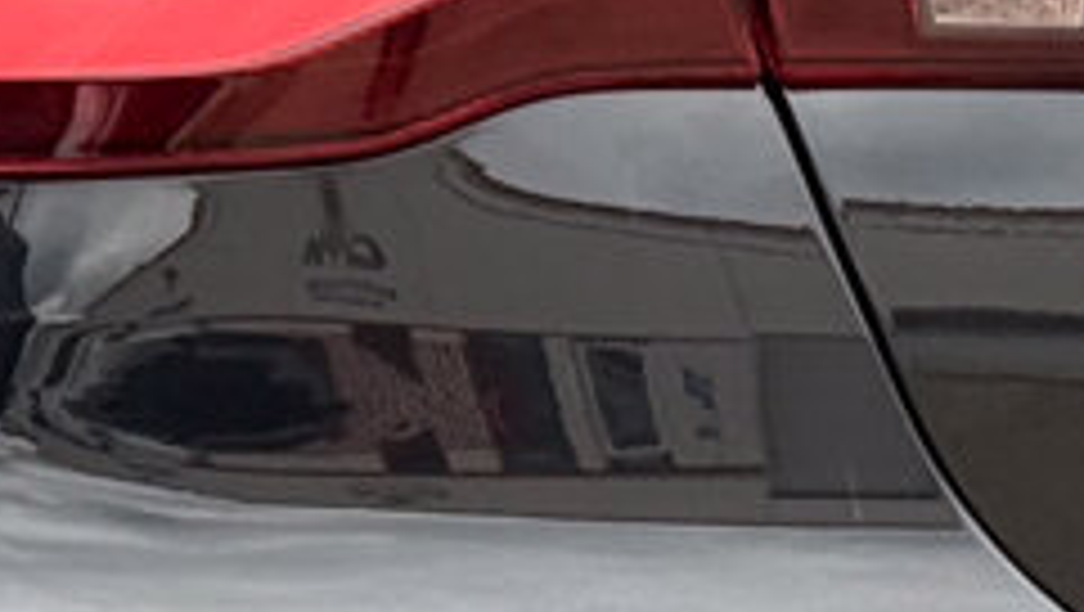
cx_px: 1295
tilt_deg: -6.1
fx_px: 9982
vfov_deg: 3.5
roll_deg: -3.3
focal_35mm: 347
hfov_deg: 6.2
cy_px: 806
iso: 80
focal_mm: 6.76
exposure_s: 1/252
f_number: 1.78
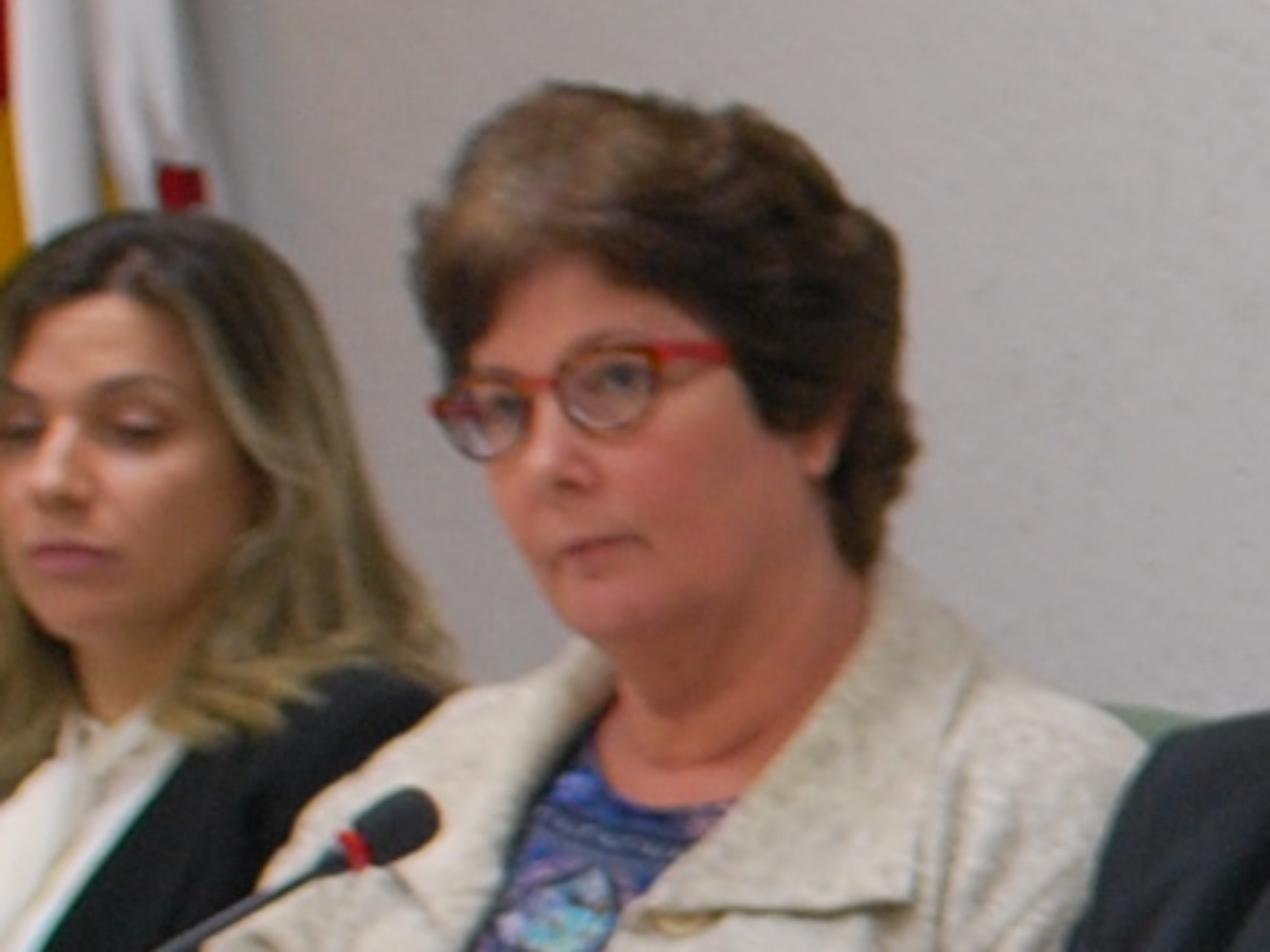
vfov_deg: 7.1
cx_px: 2637
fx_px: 7629
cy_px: 1032
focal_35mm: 208
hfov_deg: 8.9
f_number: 4
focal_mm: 22
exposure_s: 1/30
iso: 250
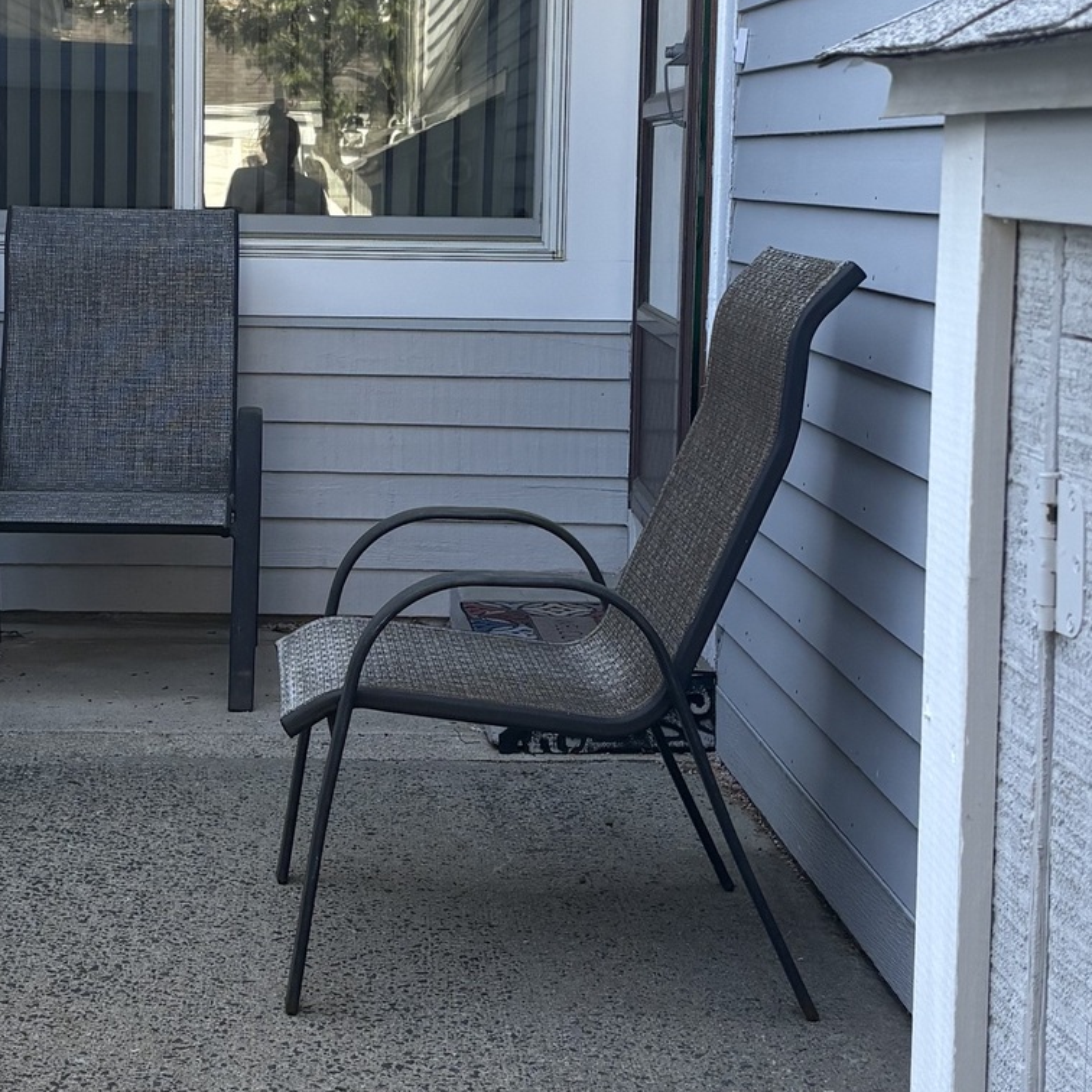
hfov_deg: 24.5
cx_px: 322
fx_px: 2498
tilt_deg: -4.9
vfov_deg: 24.5
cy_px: 365
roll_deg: -1.0
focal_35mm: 70
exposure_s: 1/392
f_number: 1.6
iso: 50
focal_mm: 5.96
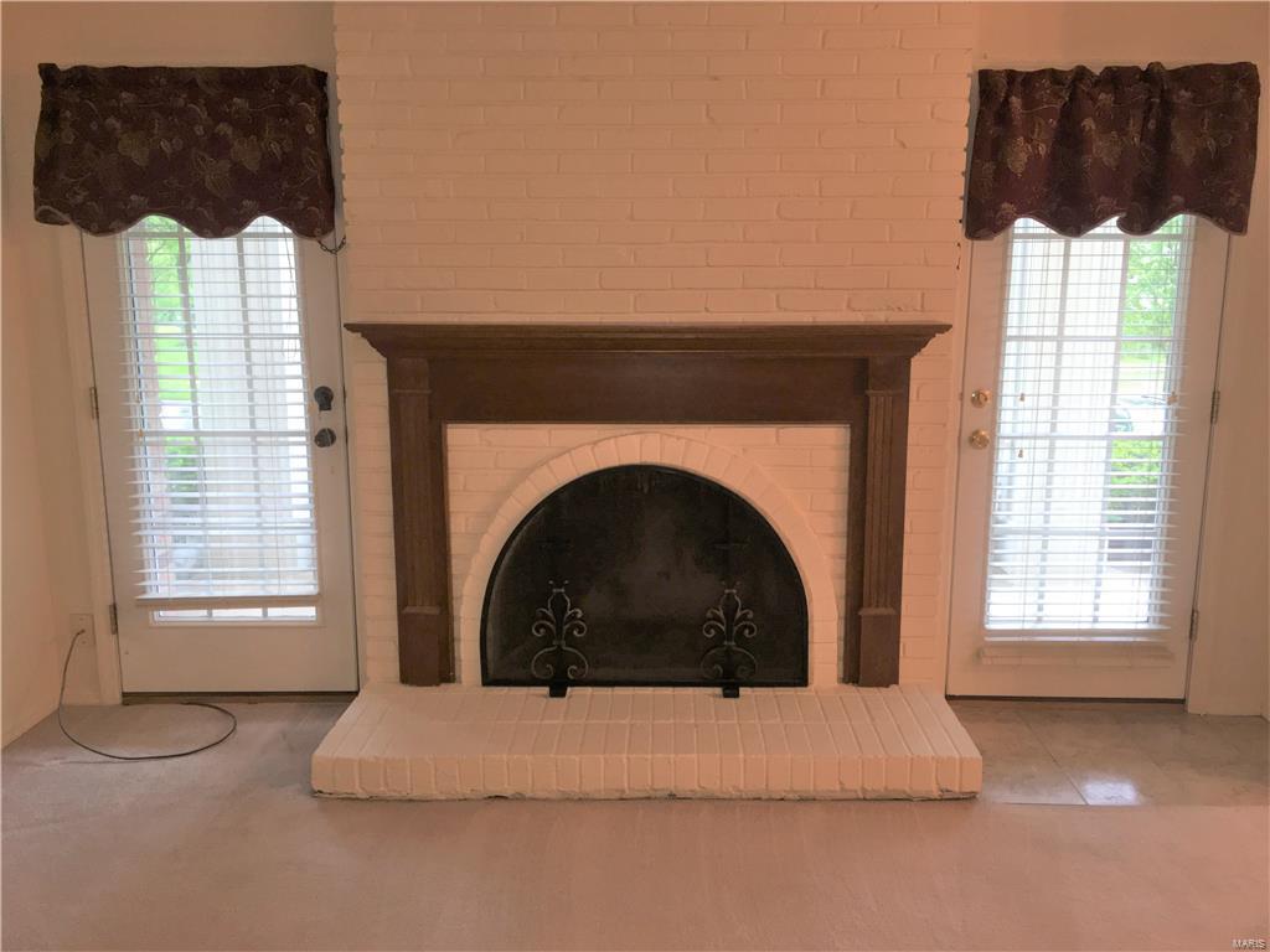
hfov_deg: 61.7
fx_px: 1064
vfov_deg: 48.2
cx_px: 635
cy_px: 476
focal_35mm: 29
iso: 64
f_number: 2.2
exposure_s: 1/30
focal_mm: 4.15
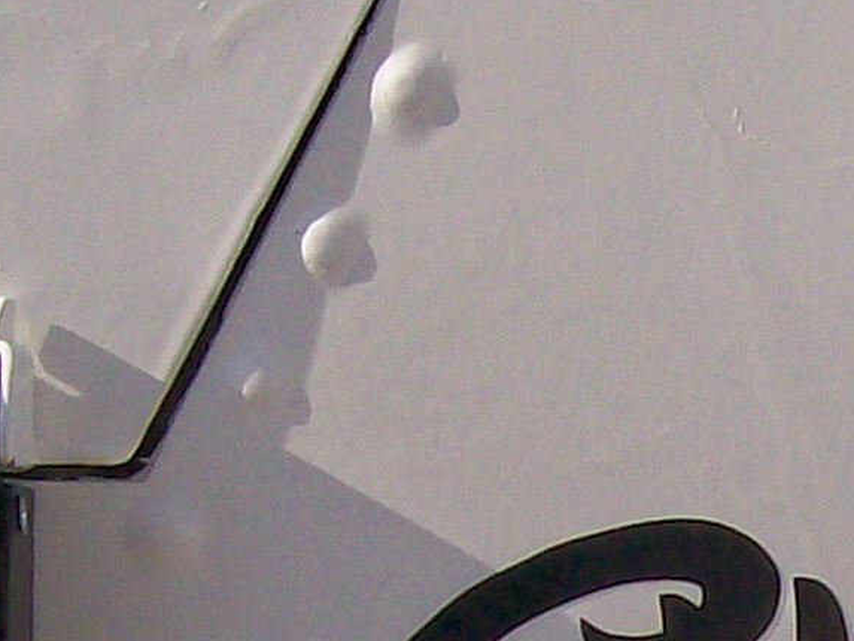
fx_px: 4762
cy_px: 903
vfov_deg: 7.6
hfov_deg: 10.2
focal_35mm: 193
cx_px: 854
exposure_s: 1/549
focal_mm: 6
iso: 80
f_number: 4.8
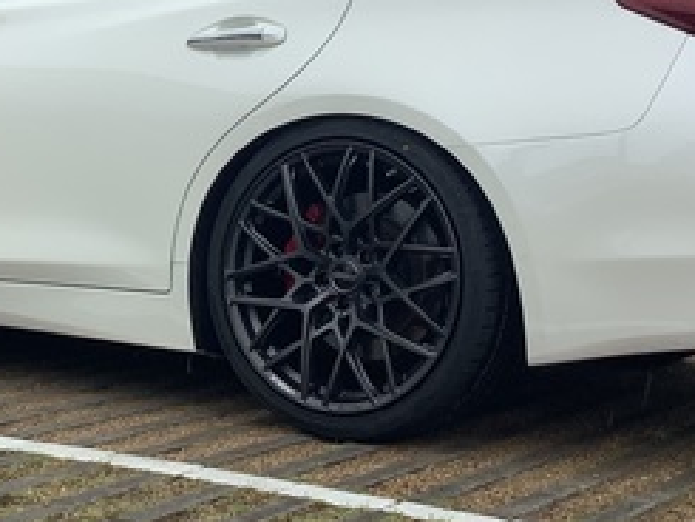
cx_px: 233
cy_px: 111
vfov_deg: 18.1
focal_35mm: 81
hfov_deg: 24.0
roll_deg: -0.2
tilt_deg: -1.0
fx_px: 1627
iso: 25
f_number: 2.4
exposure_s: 1/384
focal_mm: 3.3
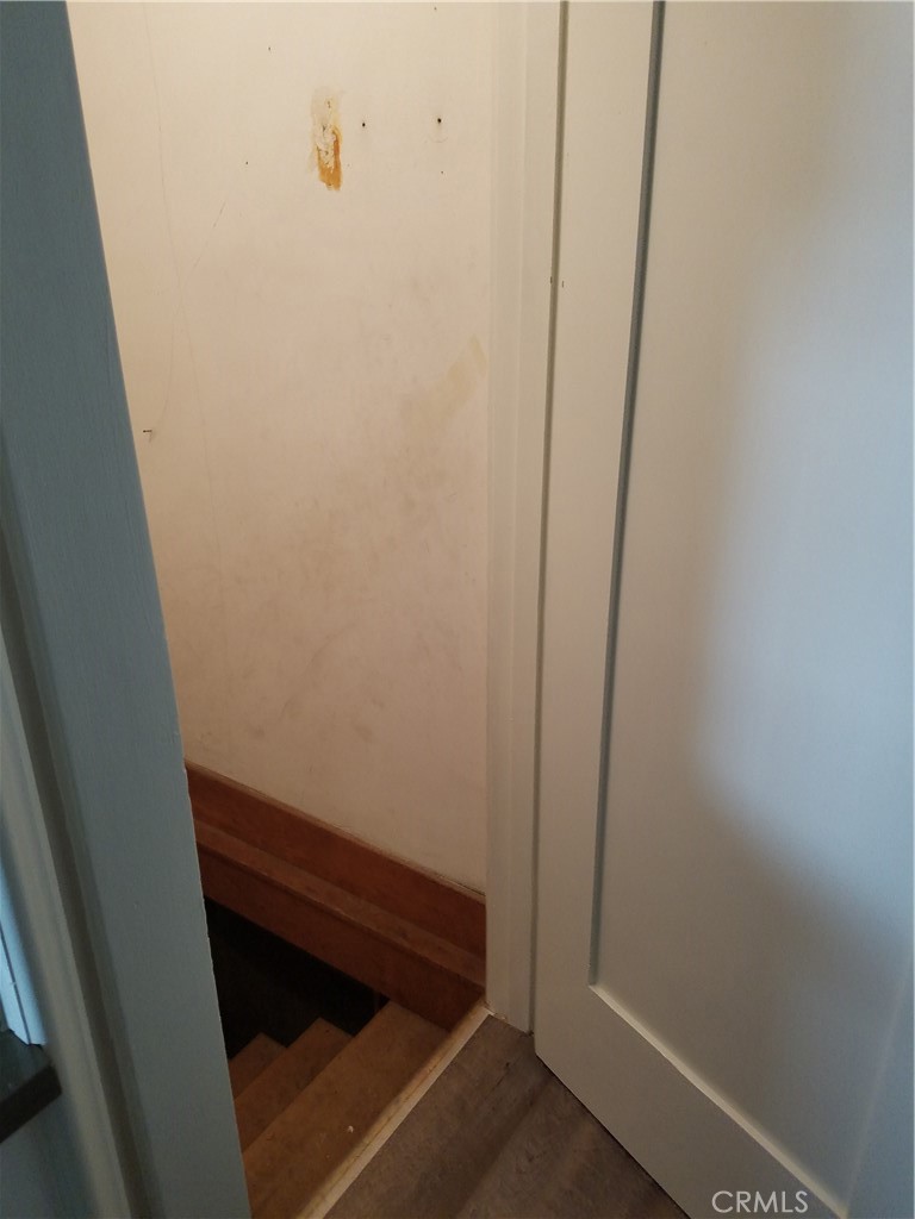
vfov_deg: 67.3
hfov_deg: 53.1
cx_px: 458
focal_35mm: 26
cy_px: 610
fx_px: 916
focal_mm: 4.2
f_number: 1.7
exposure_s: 1/60
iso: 160
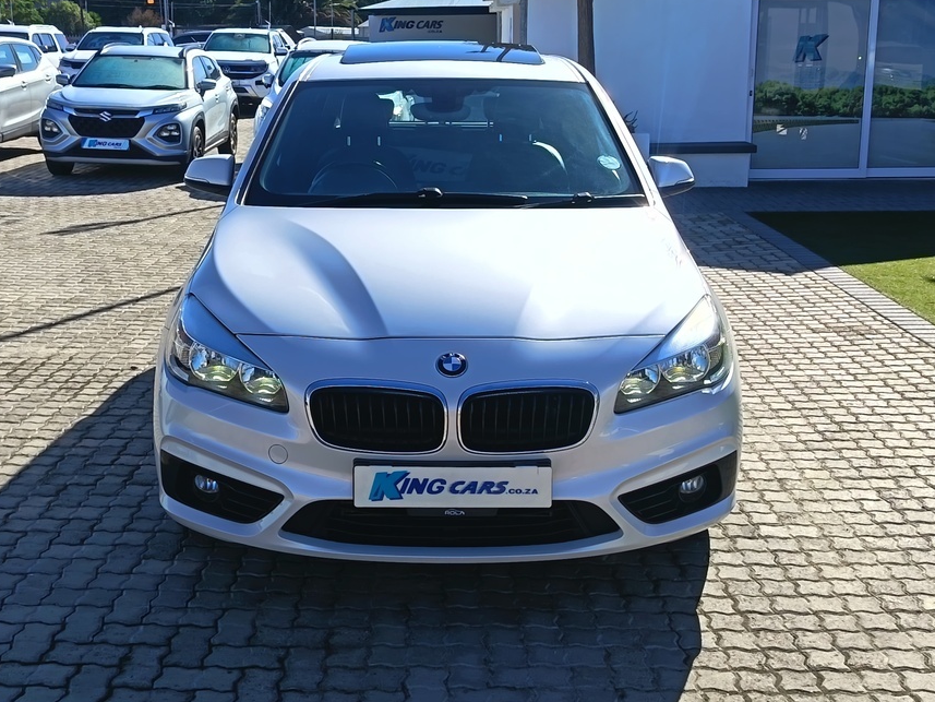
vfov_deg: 33.5
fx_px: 1162
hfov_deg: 43.8
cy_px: 300
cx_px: 439
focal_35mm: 43
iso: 100
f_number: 1.75
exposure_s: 1/676
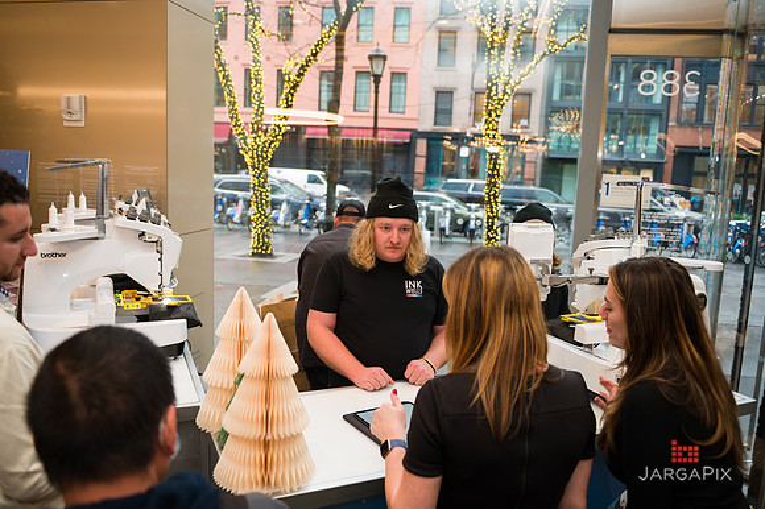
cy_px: 254
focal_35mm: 28
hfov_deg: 65.5
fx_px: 595
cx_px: 382
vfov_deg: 46.4
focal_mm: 28
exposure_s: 1/160
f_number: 3.2
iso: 400
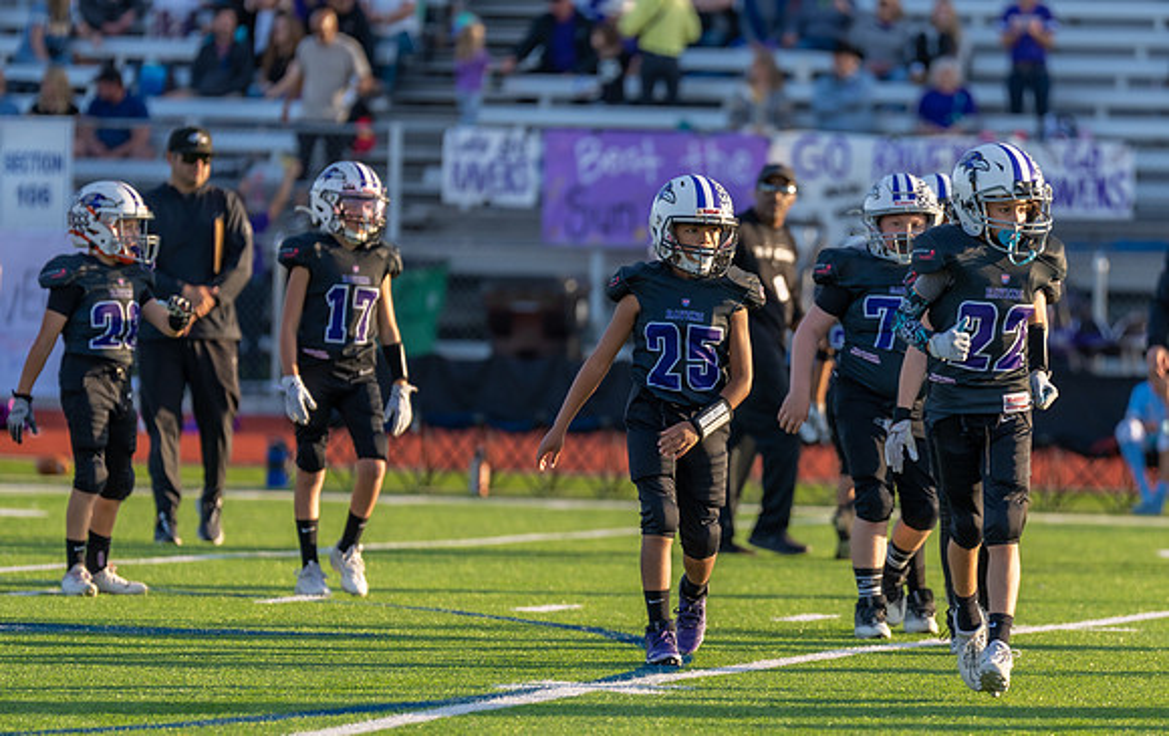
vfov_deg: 4.5
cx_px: 791
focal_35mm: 292
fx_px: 9319
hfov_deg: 7.2
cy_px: 436
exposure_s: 1/1250
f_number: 2.8
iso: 250
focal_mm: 200
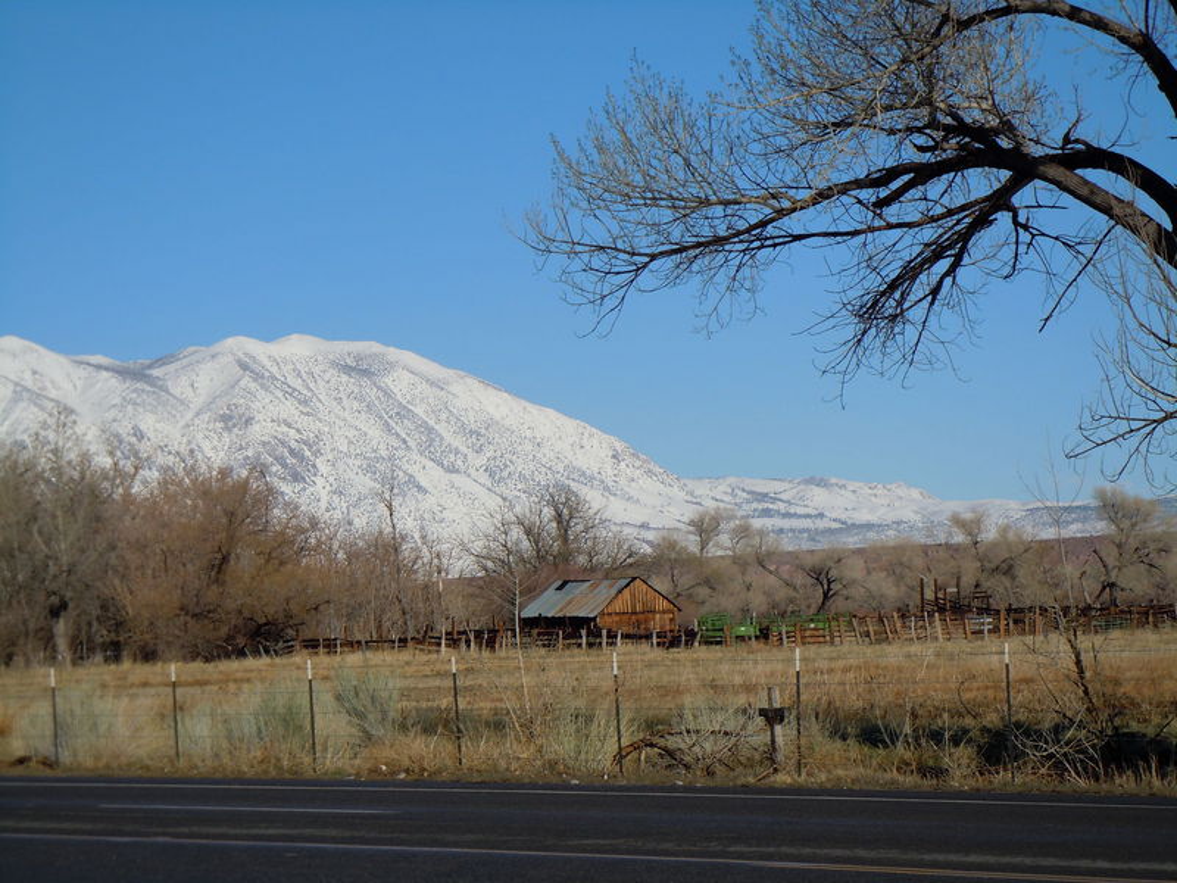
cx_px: 588
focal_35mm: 116
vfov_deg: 12.8
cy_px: 442
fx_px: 3944
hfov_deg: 17.0
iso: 100
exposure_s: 1/400
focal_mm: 20.9
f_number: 9.2
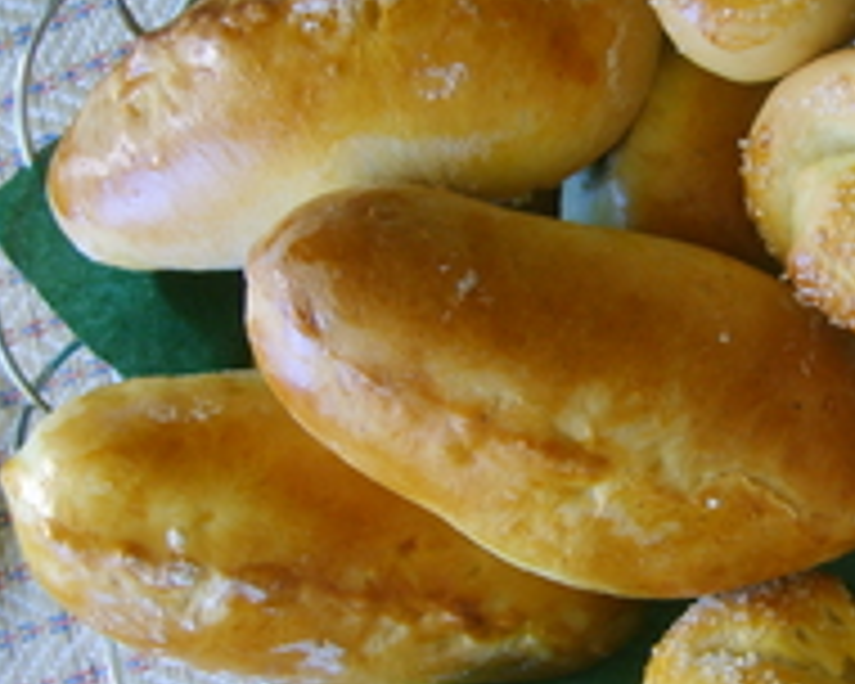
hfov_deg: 22.8
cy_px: 288
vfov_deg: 18.9
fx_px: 2050
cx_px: 828
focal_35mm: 81
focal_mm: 5.8
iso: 82
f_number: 2.8
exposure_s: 1/30
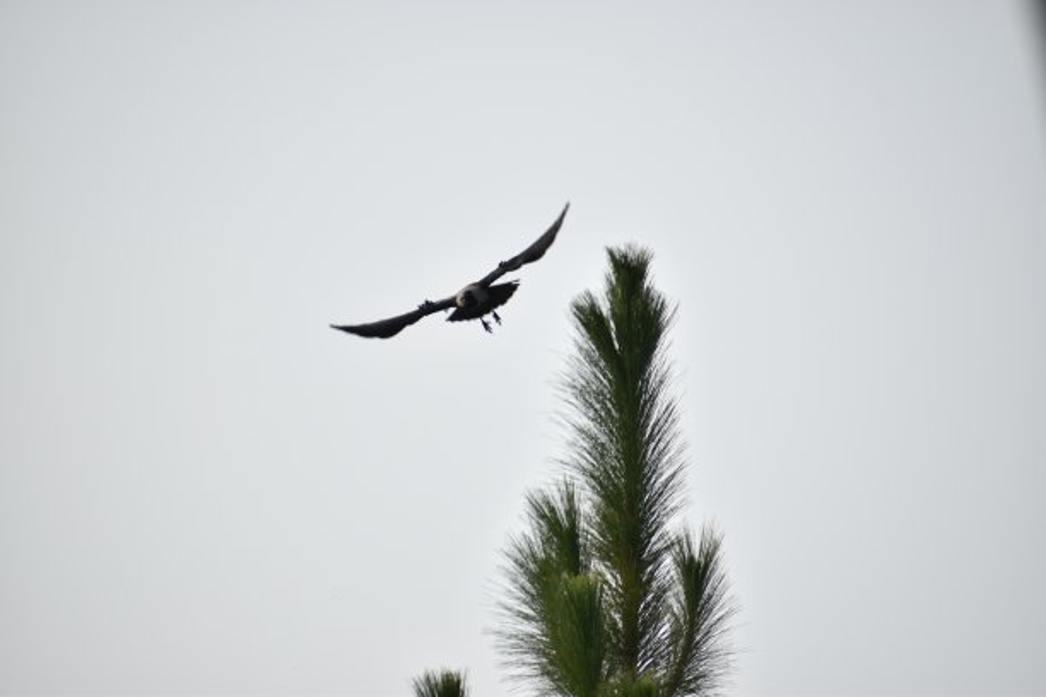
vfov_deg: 3.1
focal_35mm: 450
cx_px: 523
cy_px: 348
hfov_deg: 4.6
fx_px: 13074
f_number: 6.3
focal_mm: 300
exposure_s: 1/400
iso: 100
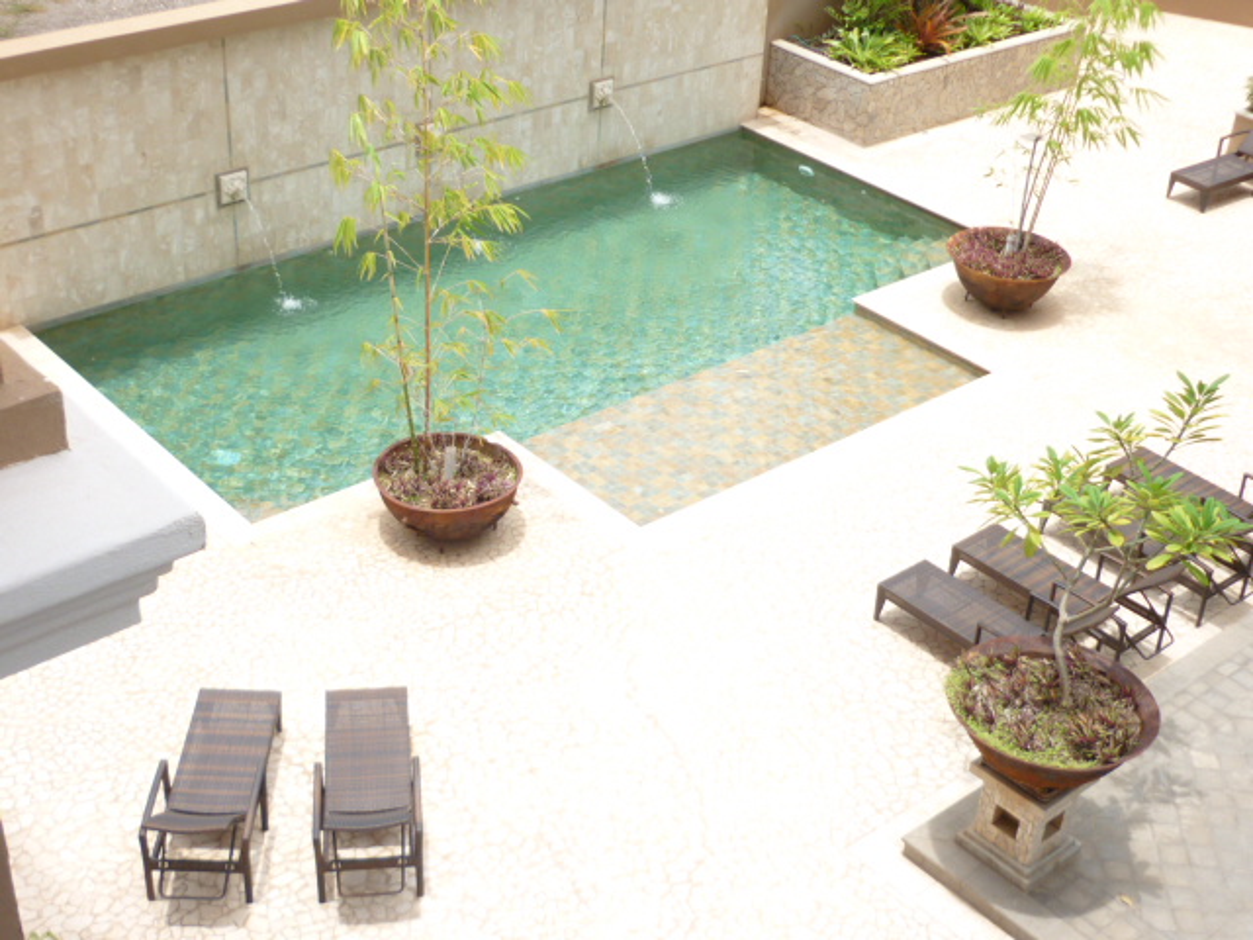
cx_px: 626
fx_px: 1701
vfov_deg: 30.9
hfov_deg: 40.4
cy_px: 470
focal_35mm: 47
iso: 80
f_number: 2.8
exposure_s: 1/500
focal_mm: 5.5
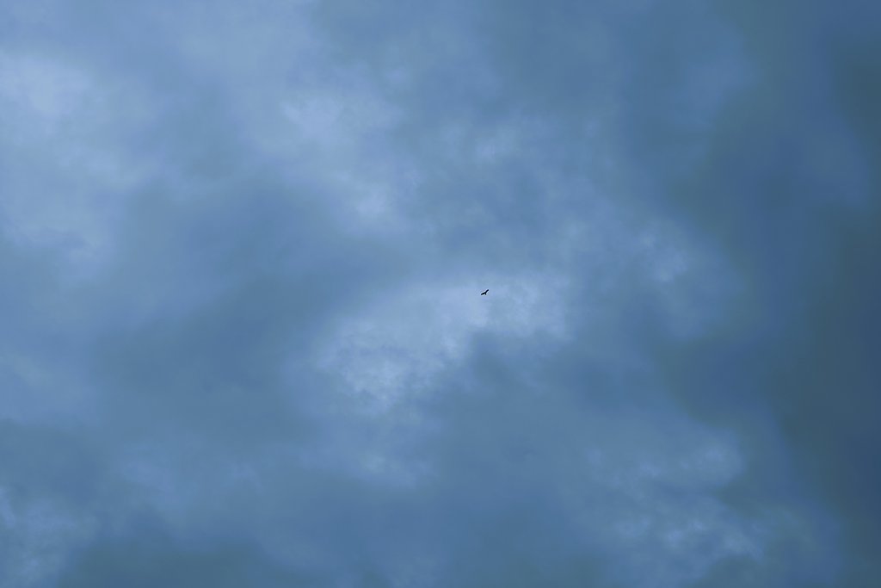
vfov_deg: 27.0
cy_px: 294
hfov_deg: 39.6
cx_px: 440
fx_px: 1224
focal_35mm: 50
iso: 100
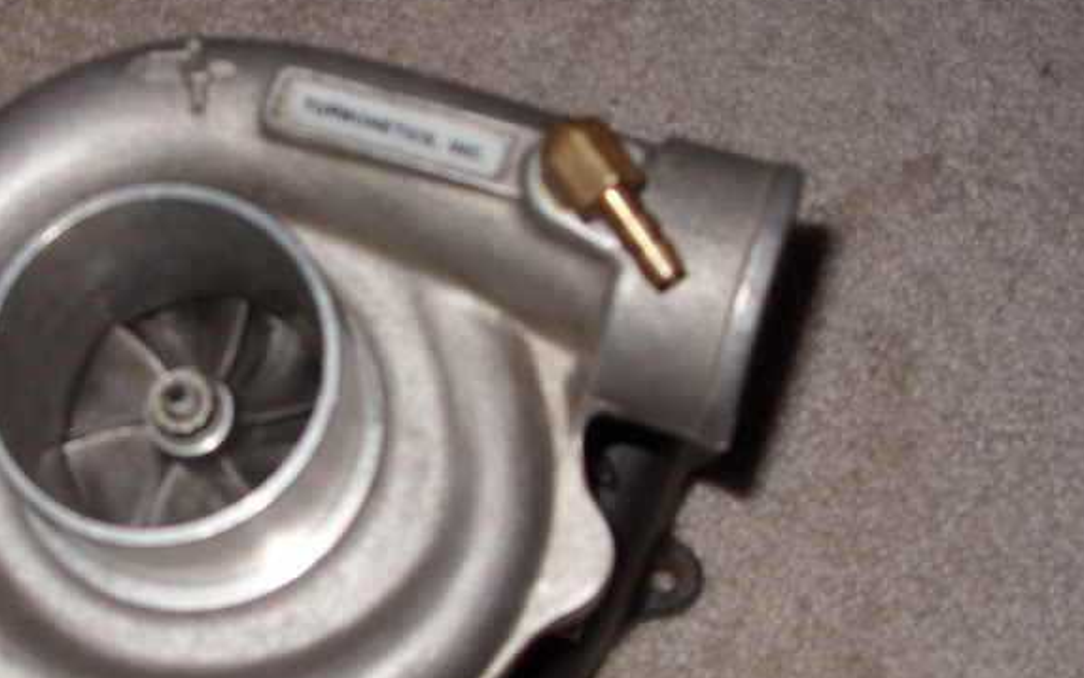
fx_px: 2127
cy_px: 366
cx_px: 267
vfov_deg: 18.1
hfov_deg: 28.2
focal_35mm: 72
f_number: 2.8
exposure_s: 1/30
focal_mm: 6.3
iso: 50
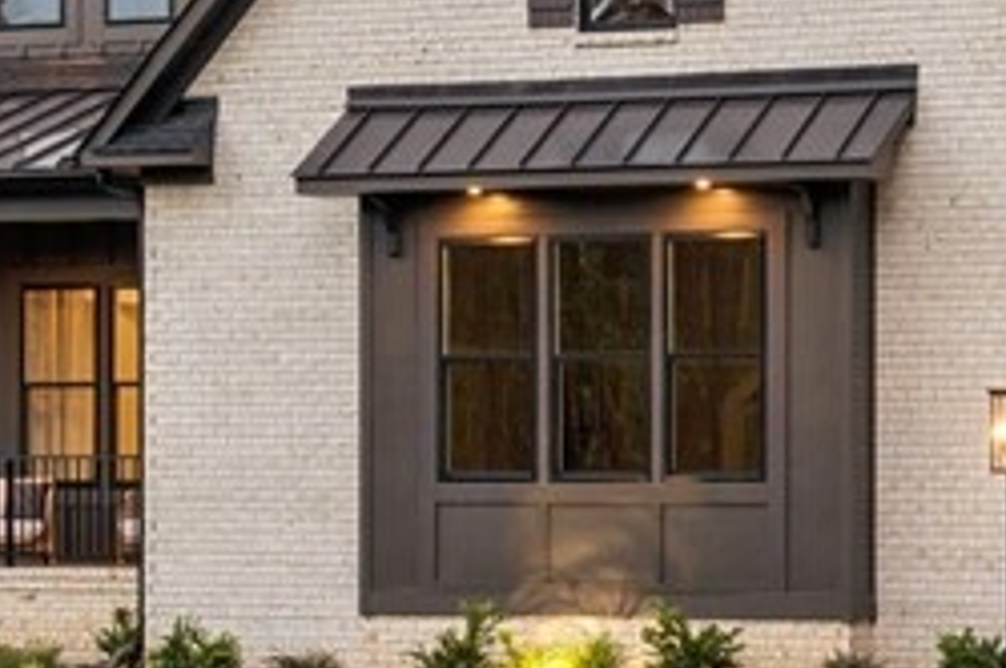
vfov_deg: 8.9
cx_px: 592
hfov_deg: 13.5
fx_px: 4242
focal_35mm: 152
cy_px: -58
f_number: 10
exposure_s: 1/5
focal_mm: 35
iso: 100
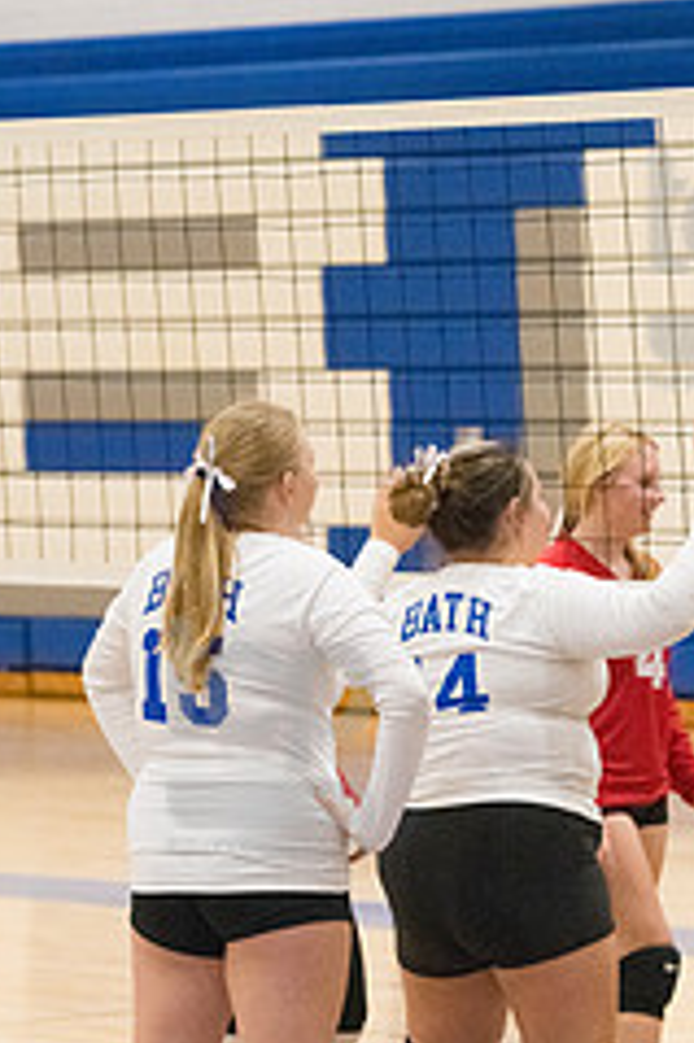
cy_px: 738
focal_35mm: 226
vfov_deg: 9.1
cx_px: 271
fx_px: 6544
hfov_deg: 6.1
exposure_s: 1/1600
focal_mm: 120
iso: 10000
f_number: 4.5
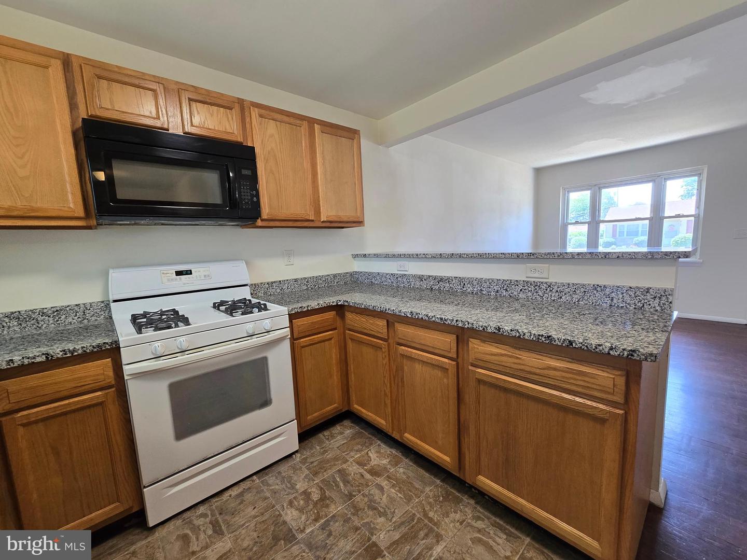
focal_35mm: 13
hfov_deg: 106.2
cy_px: 280
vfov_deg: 89.9
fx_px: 281
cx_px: 374
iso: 125
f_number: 2.2
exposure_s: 1/60
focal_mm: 2.2
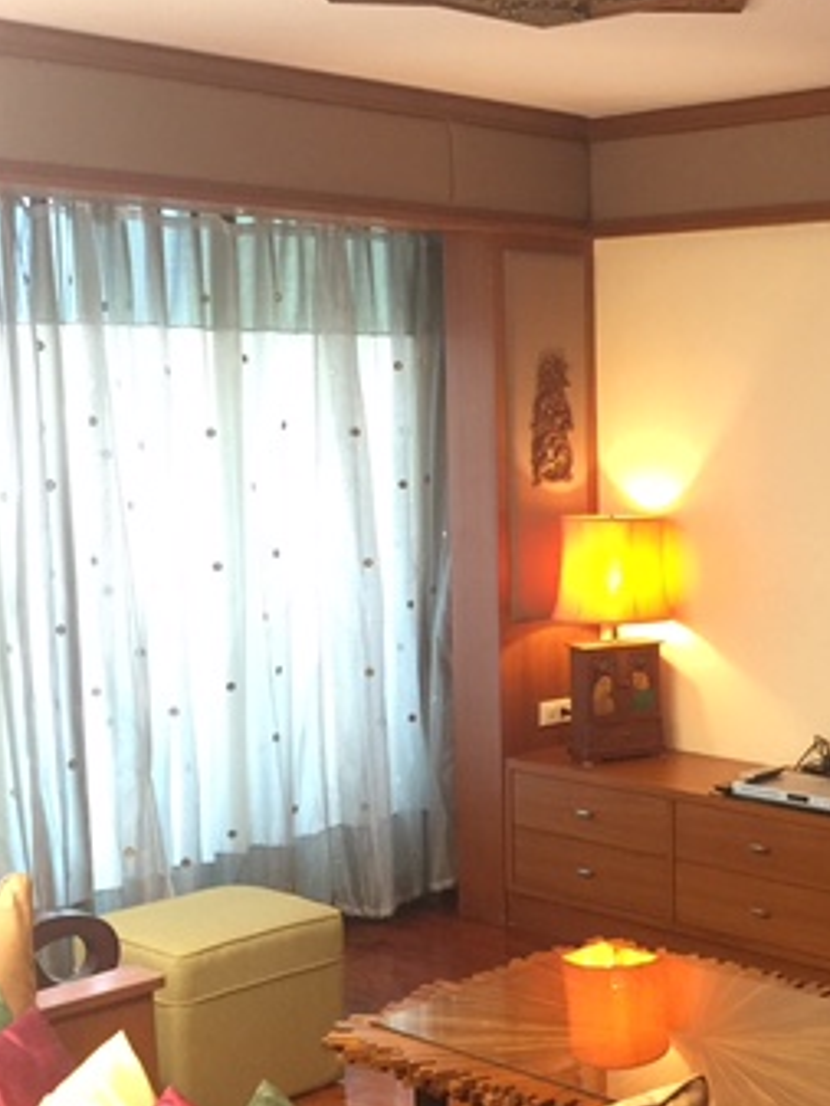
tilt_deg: -6.1
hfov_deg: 25.1
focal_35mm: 55
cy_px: 584
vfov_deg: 34.9
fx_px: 1757
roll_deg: -0.9
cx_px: 866
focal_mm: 4.15
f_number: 2.2
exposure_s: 1/17
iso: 125
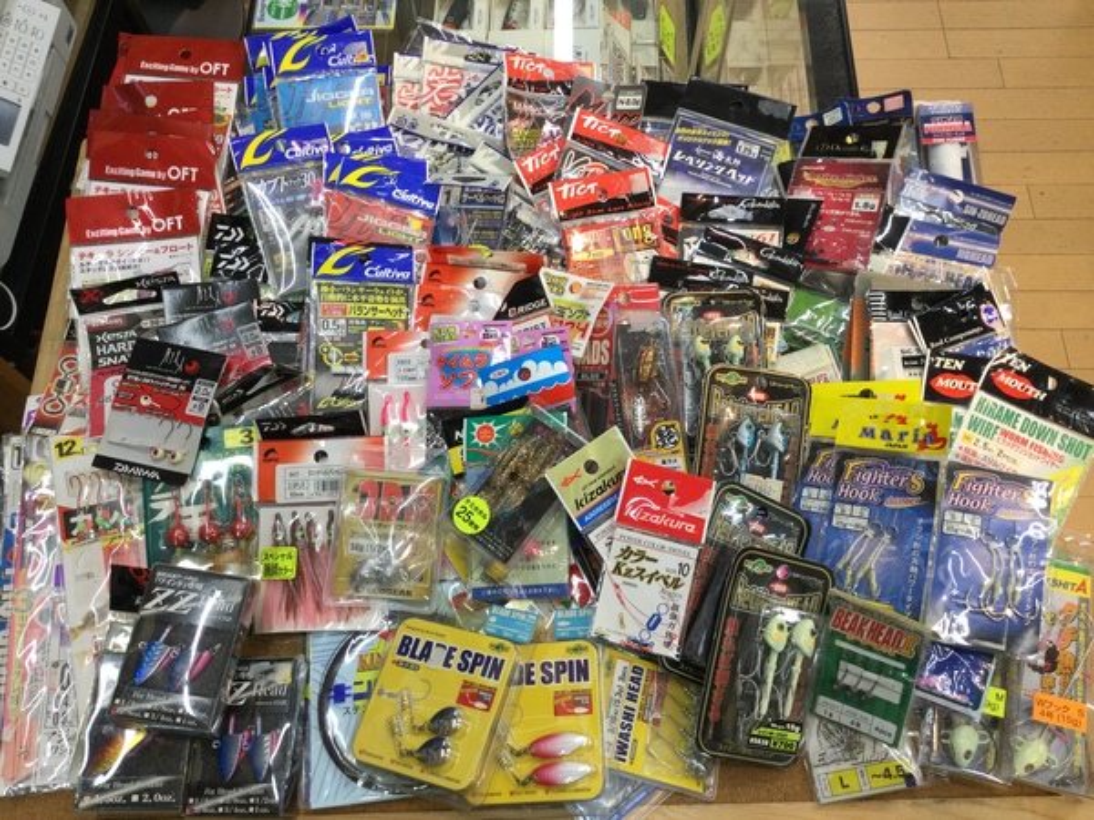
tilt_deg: -66.8
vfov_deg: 45.4
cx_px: 547
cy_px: 410
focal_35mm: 31
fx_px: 980
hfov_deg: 58.4
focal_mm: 3.3
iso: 25
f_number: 2.4
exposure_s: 1/40
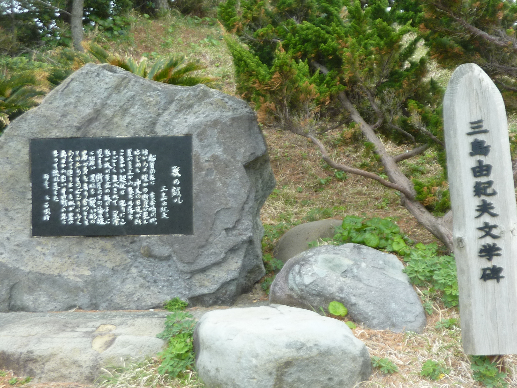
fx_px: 523
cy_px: 194
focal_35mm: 35
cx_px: 258
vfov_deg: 40.7
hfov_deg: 52.6
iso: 80
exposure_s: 1/60
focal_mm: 4.1
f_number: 3.3
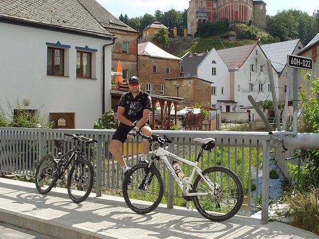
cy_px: 114
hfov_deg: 37.5
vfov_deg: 28.5
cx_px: 158
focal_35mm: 51
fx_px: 470
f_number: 6.3
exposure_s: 1/350
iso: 80
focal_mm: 7.8
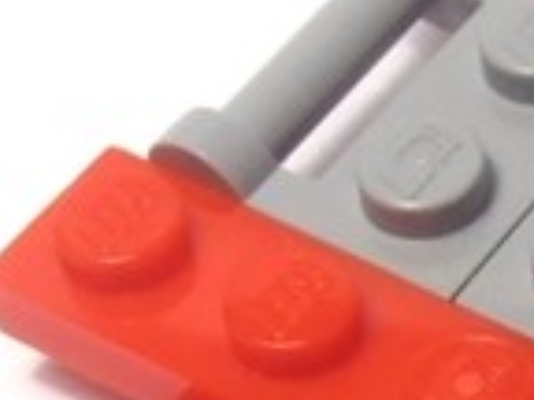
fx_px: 3579
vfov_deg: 6.4
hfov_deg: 8.2
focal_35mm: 232
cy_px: 283
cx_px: 953
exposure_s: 1/100
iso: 80
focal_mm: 6.61
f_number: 3.9
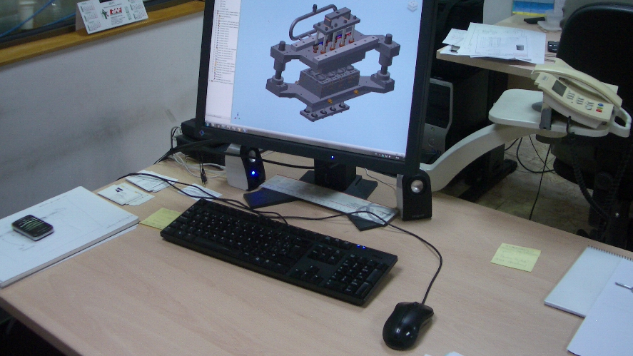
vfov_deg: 26.9
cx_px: 350
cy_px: 116
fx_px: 739
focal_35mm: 44
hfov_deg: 46.3
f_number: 2.6
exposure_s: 1/30
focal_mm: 5.8
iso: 100
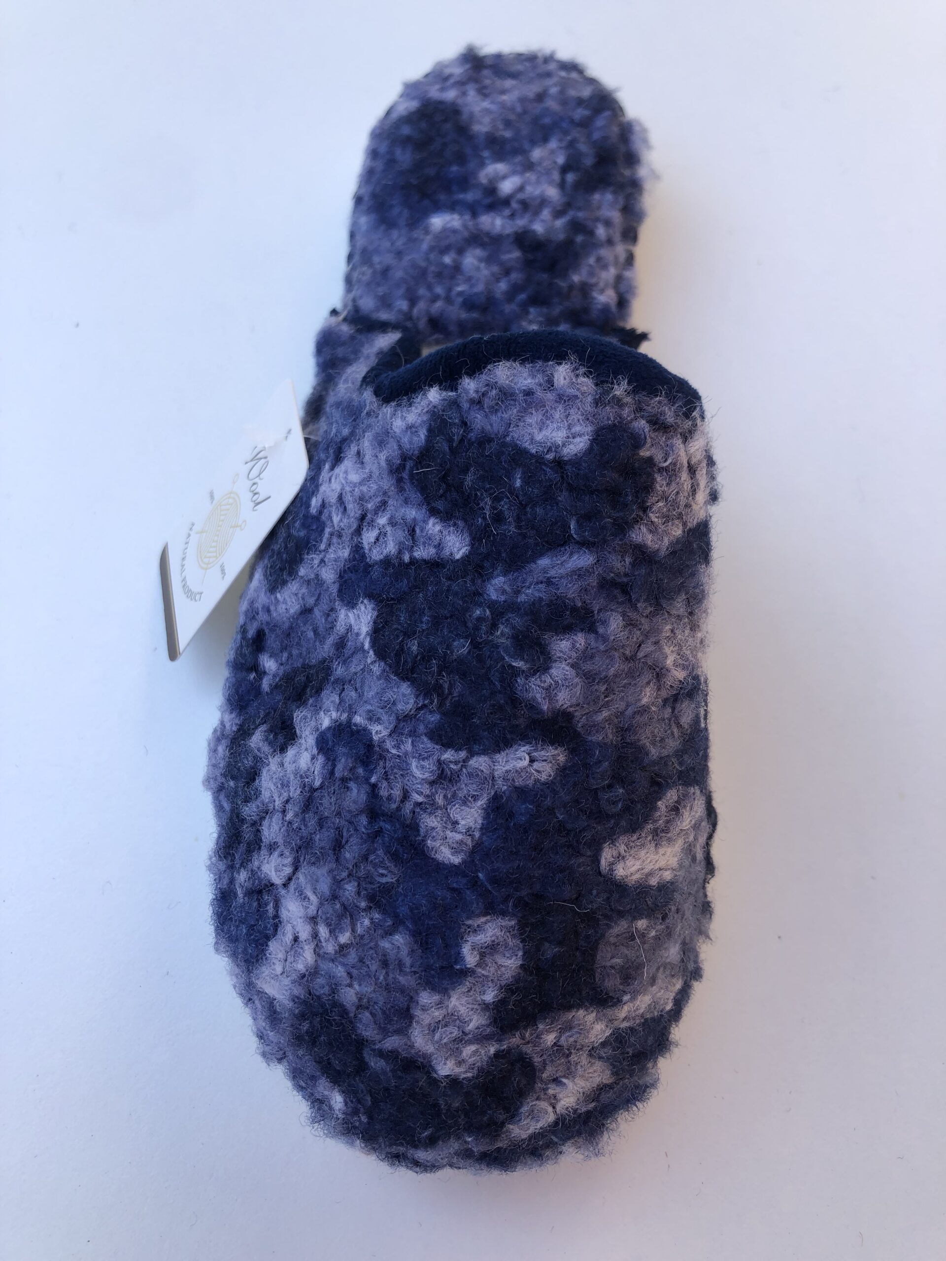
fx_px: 1020
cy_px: 630
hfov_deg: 49.7
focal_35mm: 28
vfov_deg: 63.4
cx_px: 473
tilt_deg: -73.8
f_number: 1.8
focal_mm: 3.99
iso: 20
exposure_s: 1/174
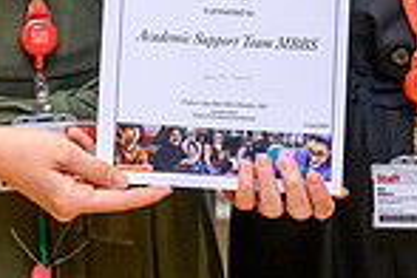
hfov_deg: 8.8
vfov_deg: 5.7
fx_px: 2722
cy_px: -231
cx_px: 130
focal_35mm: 235
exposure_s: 1/200
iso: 2500
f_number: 3.5
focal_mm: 59
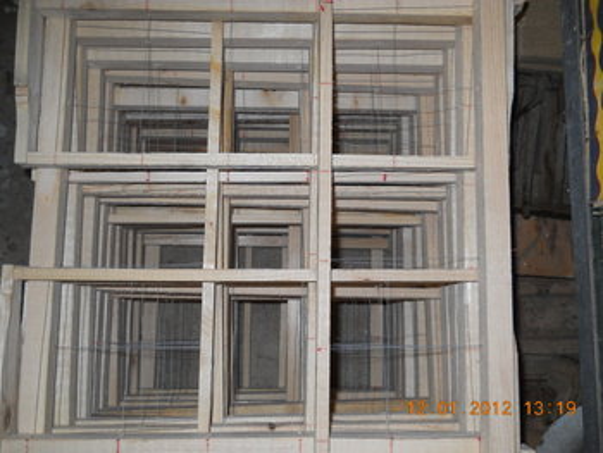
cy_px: 226
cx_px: 302
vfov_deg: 35.2
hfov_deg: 45.7
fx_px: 715
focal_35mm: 41
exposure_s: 1/30
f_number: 3.1
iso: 80
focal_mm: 6.72
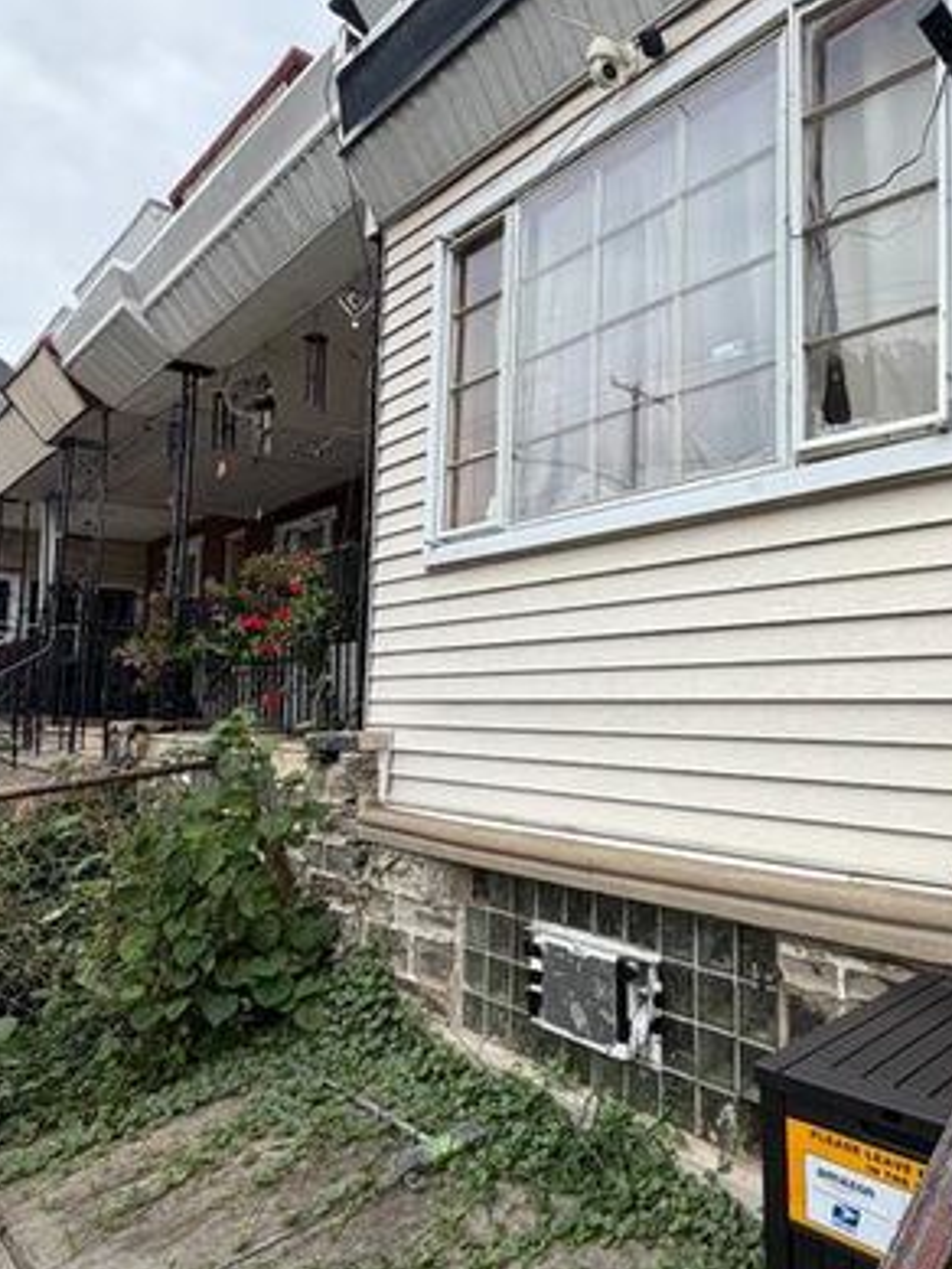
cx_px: 792
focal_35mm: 24
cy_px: 638
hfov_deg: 52.3
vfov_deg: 71.6
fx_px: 880
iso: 50
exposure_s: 1/502
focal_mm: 2.22
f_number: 2.2
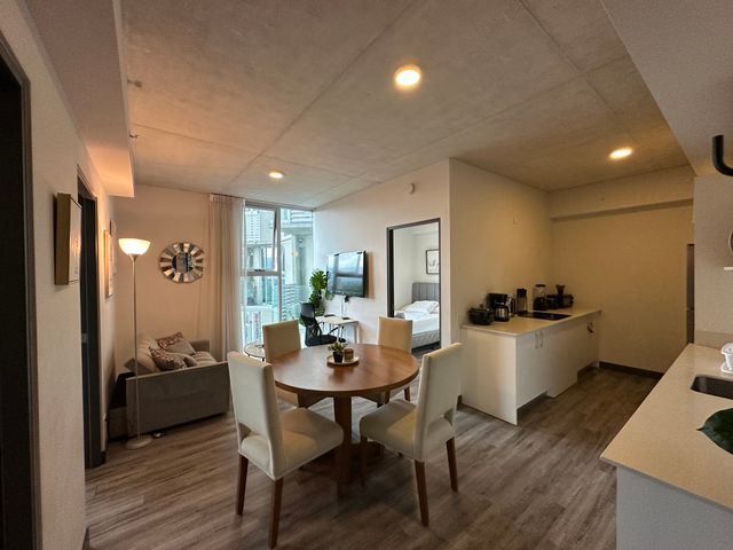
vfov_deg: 85.7
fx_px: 296
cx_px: 366
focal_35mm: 14
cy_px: 275
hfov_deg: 102.1
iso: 320
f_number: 2.2
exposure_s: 1/120
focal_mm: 2.22
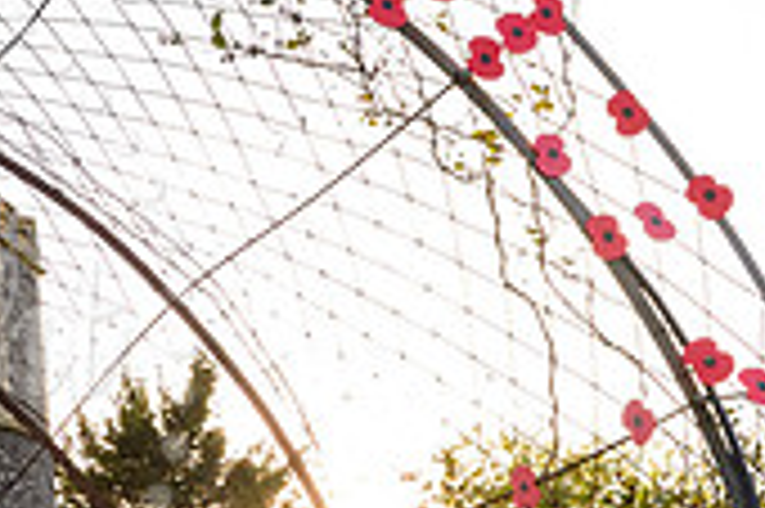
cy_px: 348
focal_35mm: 87
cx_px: -234
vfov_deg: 15.6
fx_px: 1847
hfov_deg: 21.2
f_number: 7.1
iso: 400
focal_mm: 17
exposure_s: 1/160
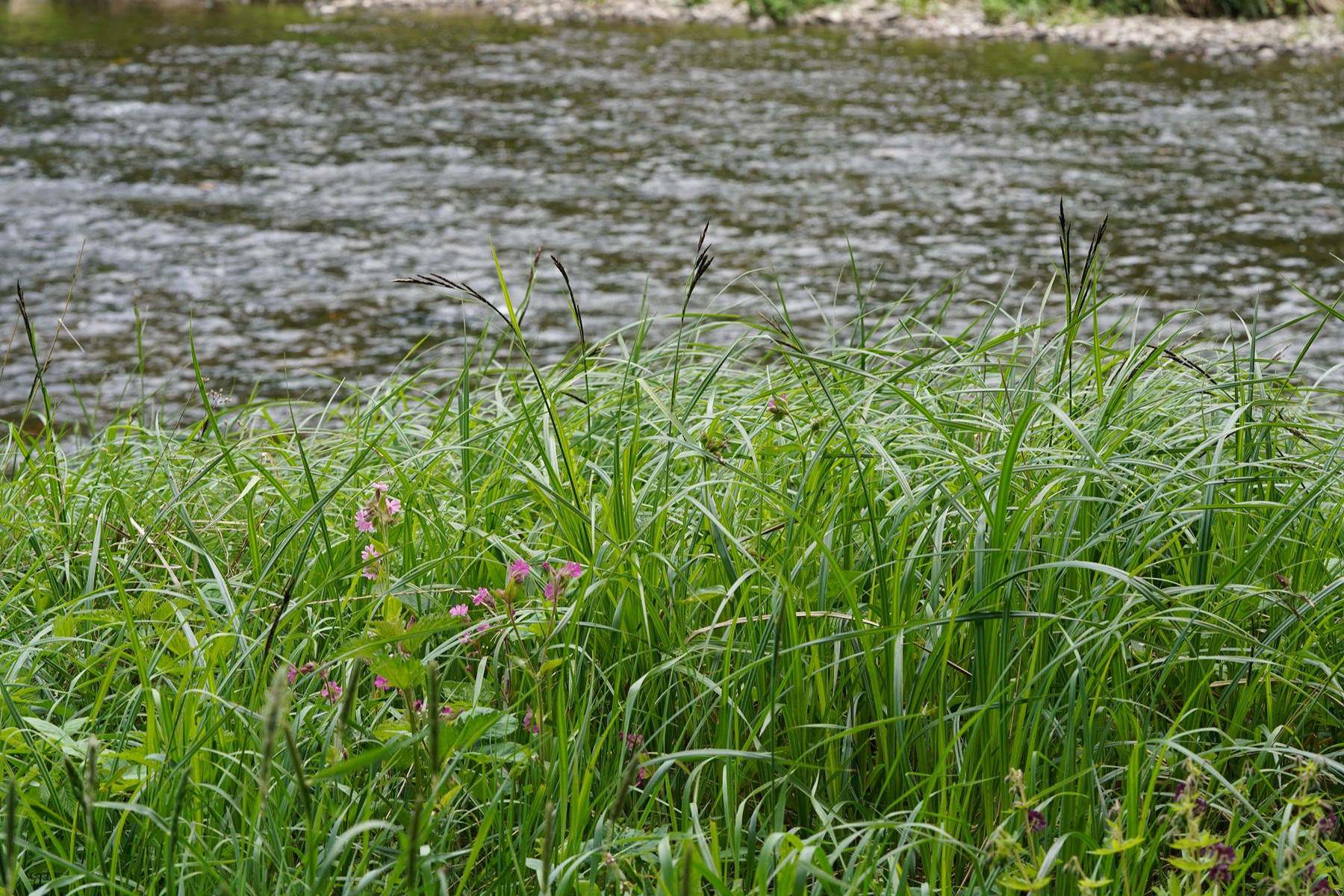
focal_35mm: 90
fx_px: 3360
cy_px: 448
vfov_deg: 15.2
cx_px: 672
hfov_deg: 22.6
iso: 320
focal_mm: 90
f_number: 9
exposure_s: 1/125
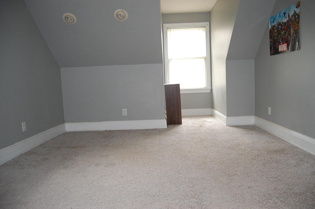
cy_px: 104
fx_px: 236
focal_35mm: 27
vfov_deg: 47.8
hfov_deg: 67.4
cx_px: 158
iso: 400
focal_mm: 18
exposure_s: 1/60
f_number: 3.5
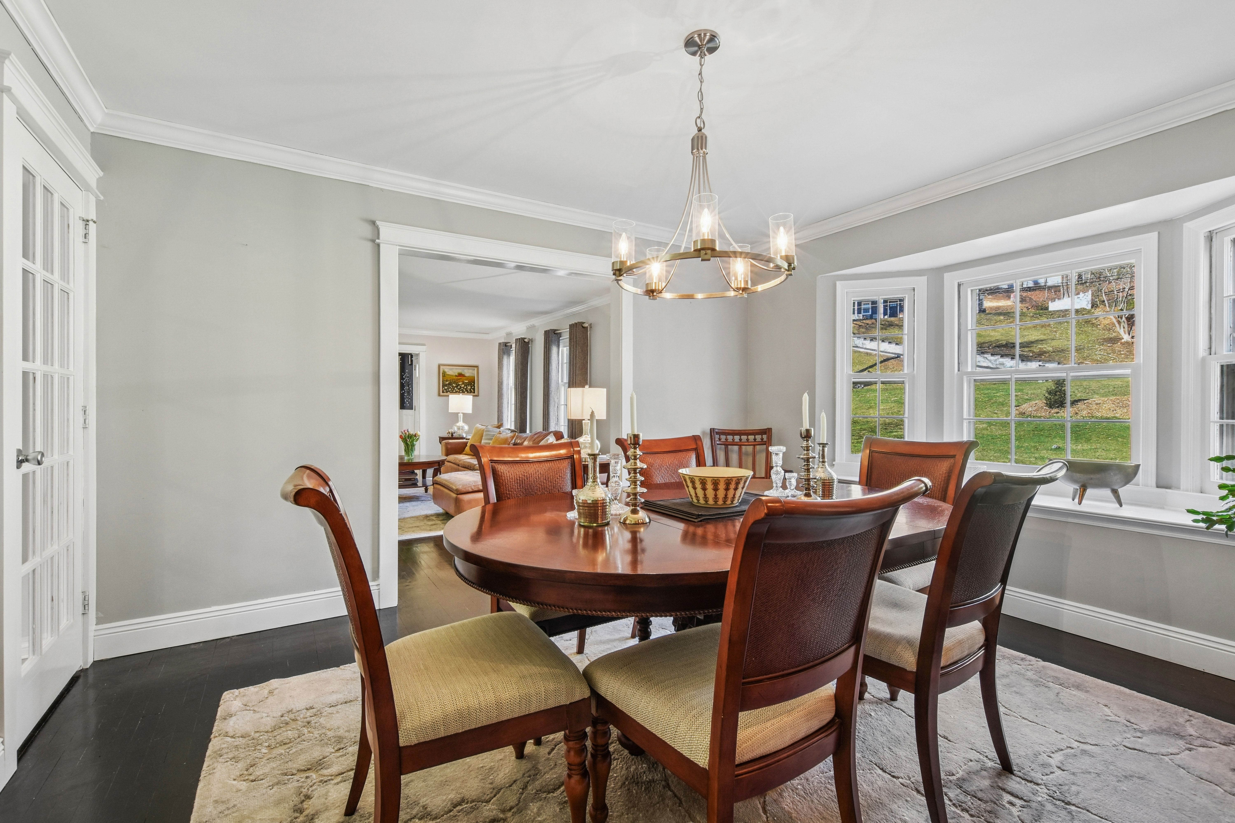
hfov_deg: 100.4
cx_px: 618
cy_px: 412
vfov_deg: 77.3
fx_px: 515
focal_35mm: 15
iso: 500
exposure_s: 1/20
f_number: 8
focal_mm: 10
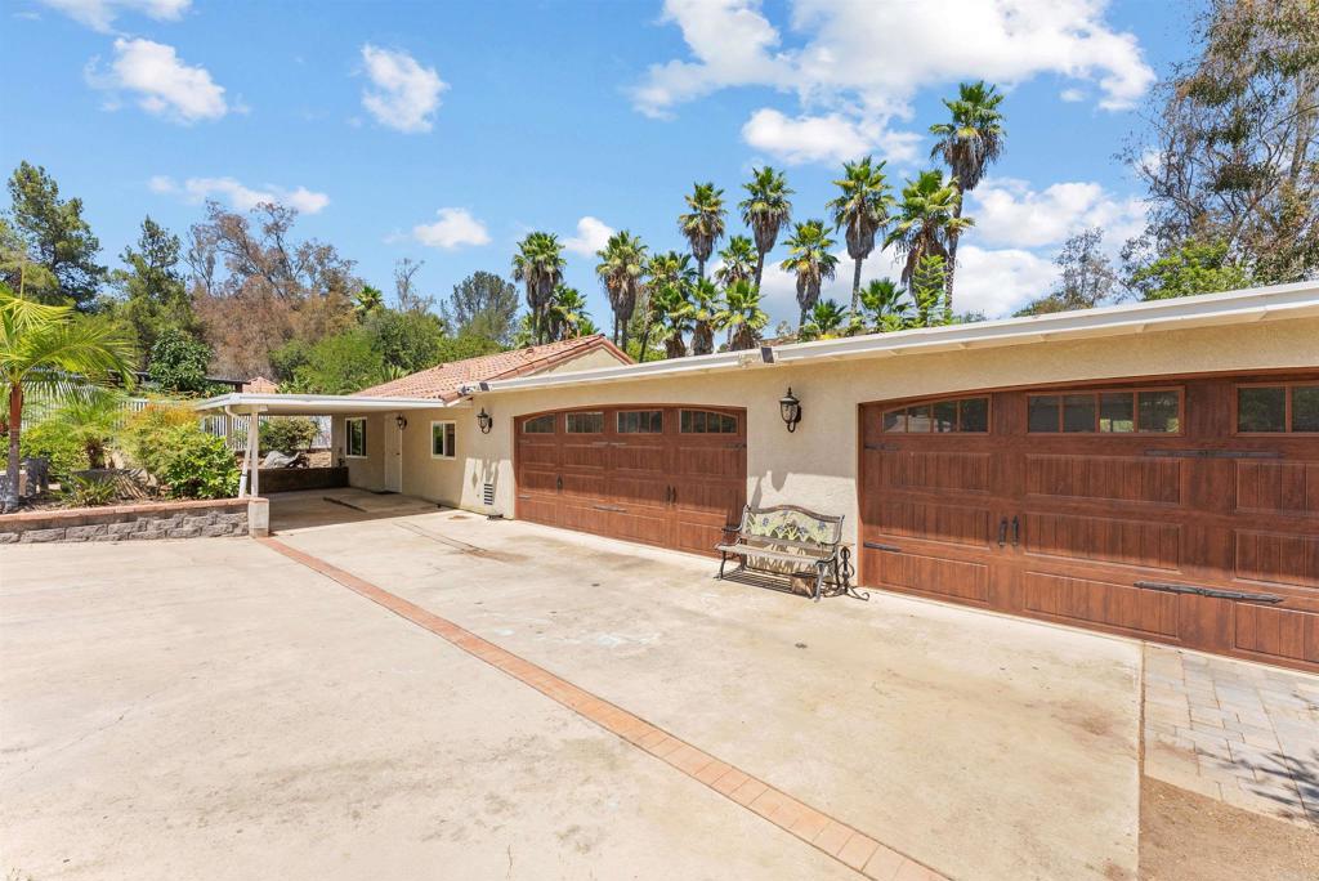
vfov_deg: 81.3
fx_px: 513
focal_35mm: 14
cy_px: 440
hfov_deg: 104.2
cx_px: 660
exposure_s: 1/1000
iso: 640
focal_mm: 14
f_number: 9
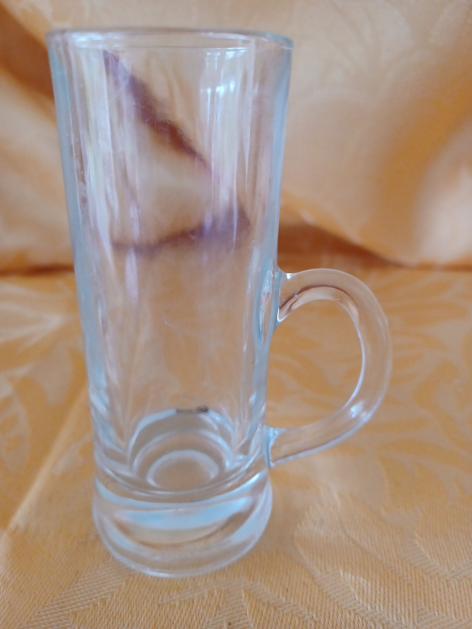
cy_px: 314
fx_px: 455
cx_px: 236
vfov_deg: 69.4
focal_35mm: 25
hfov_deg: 54.9
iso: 640
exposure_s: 1/25
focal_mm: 4.6
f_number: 1.8
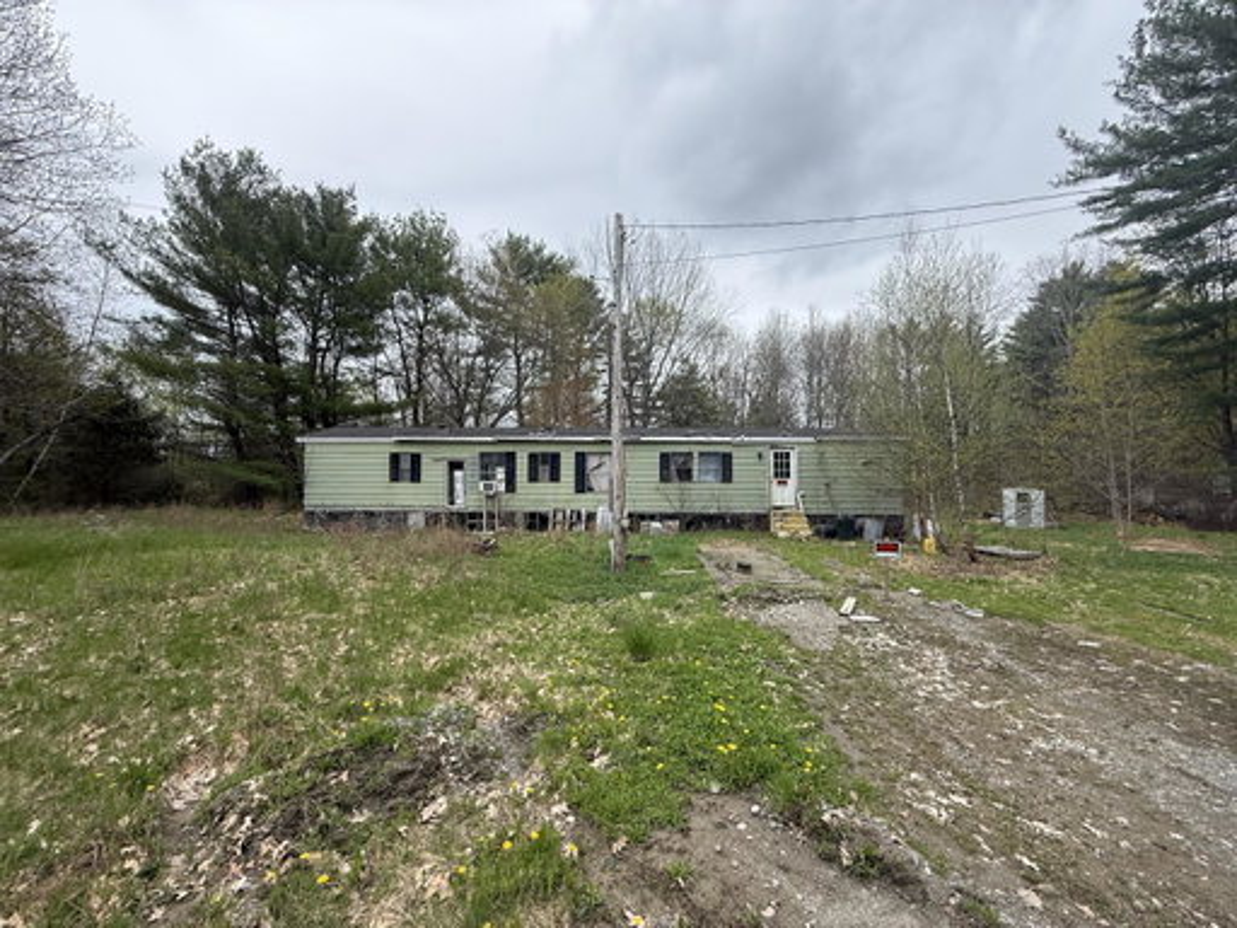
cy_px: 464
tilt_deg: +2.2
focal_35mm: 14
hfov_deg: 102.1
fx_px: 500
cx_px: 618
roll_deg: -2.0
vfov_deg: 85.7
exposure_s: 1/1125
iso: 64
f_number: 2.2
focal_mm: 2.22
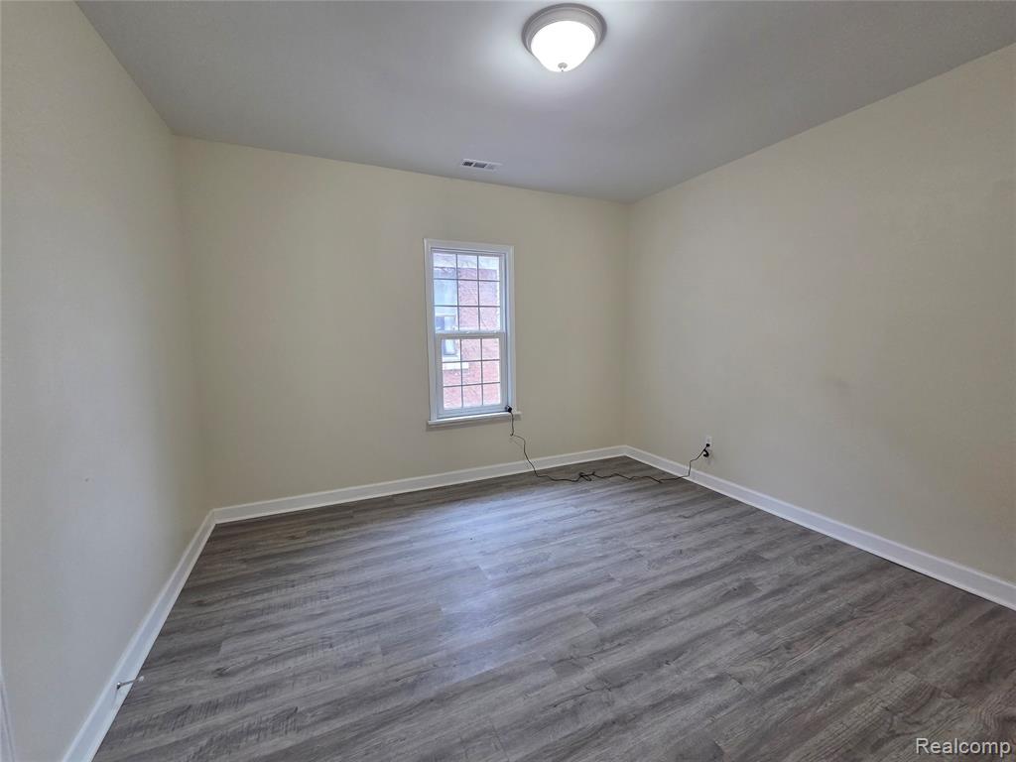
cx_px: 508
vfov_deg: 89.9
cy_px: 381
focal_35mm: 13
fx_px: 382
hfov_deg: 106.2
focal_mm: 2.2
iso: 250
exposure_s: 1/120
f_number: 2.2
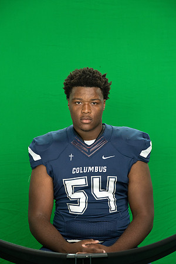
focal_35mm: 150
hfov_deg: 9.1
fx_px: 1100
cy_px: 132
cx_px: 88
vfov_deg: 13.7
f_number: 8
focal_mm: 150
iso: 6400
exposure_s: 1/100
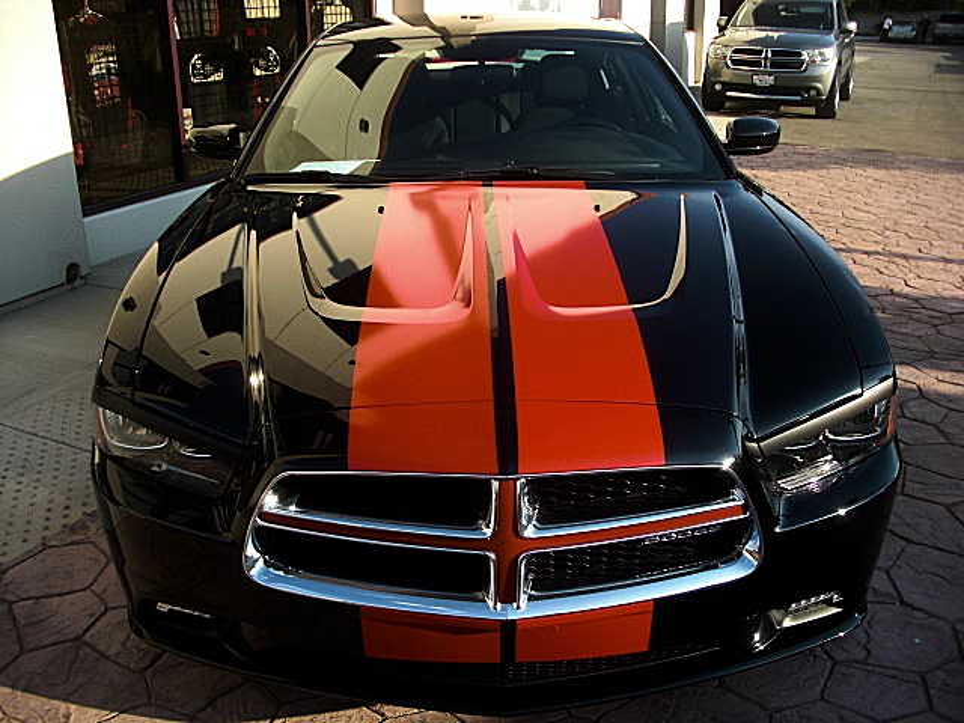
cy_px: 362
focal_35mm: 36
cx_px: 482
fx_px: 1003
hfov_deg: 51.4
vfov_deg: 39.7
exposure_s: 1/320
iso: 50
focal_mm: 6.3
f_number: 2.8
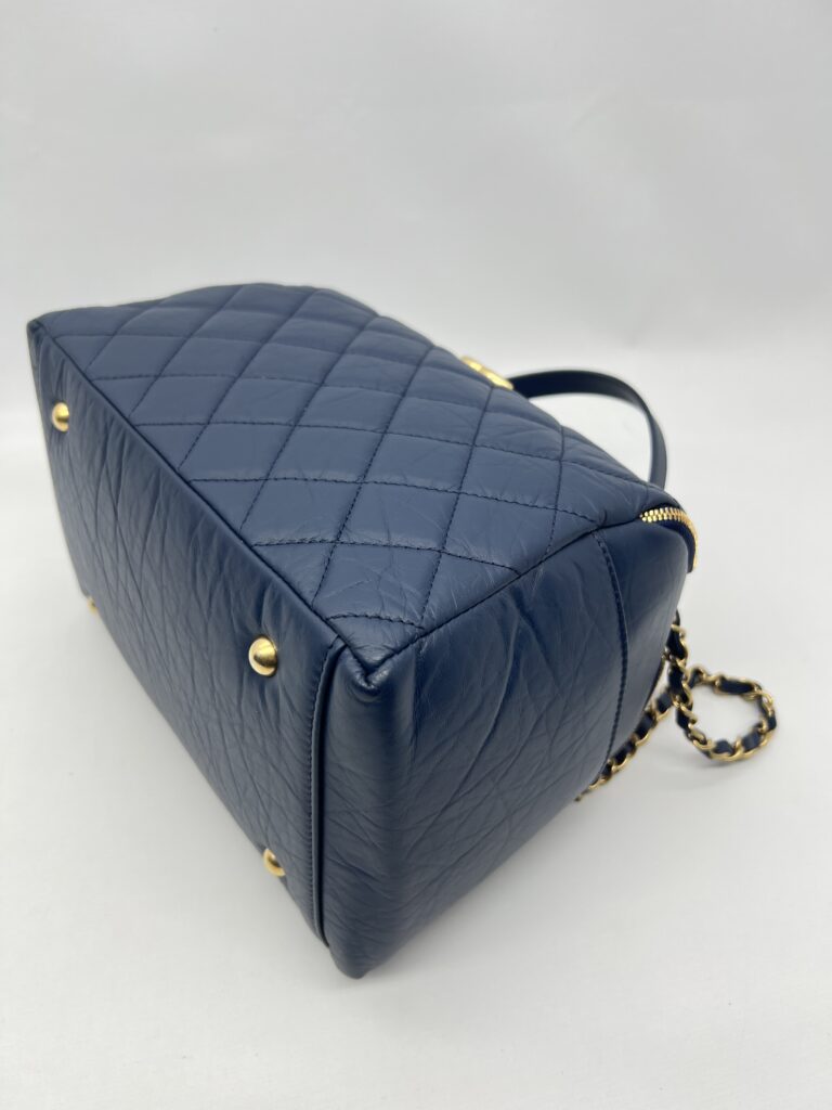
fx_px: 833
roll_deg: -1.4
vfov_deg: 67.3
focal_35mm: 26
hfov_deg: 53.1
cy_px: 555
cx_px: 416
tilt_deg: -40.3
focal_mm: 5.7
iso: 32
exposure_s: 1/147
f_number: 1.5
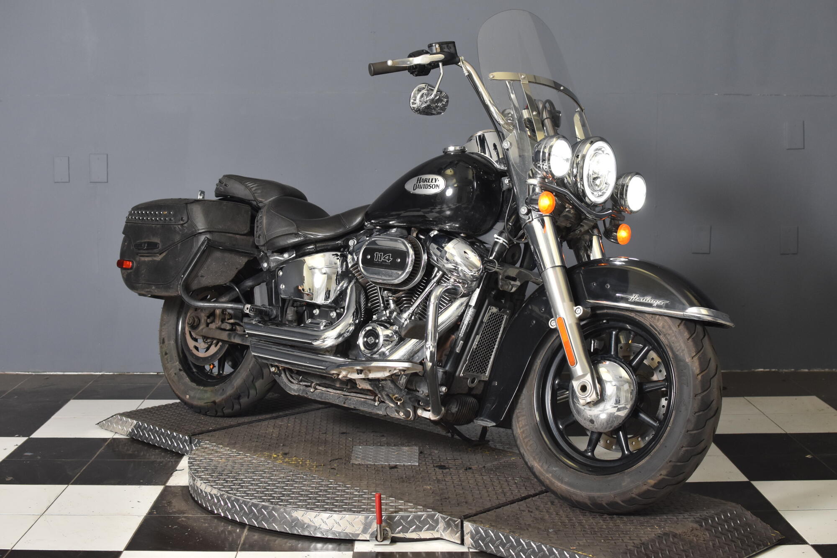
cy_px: 279
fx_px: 1220
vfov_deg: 25.7
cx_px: 418
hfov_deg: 37.9
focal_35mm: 52
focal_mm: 35
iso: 800
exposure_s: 1/160
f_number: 4.5
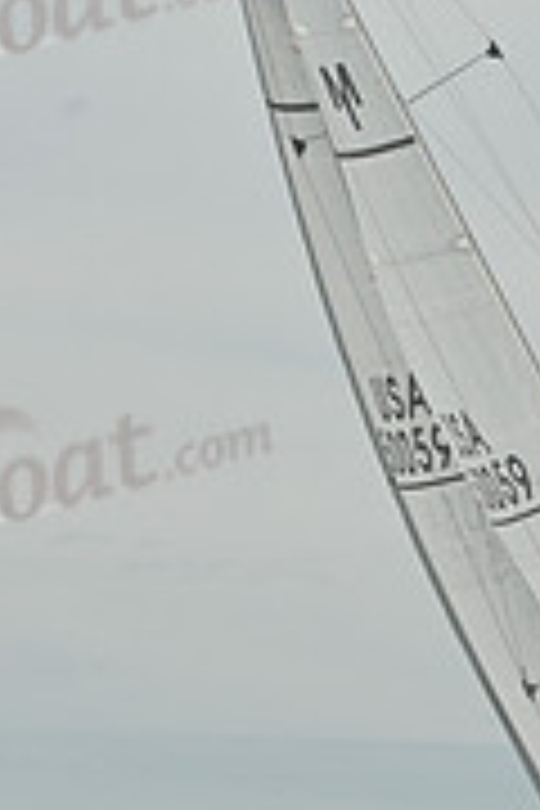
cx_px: 506
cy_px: 207
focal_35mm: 226
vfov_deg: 9.1
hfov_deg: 6.1
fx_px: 5085
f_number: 13
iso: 320
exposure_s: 1/1250
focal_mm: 70
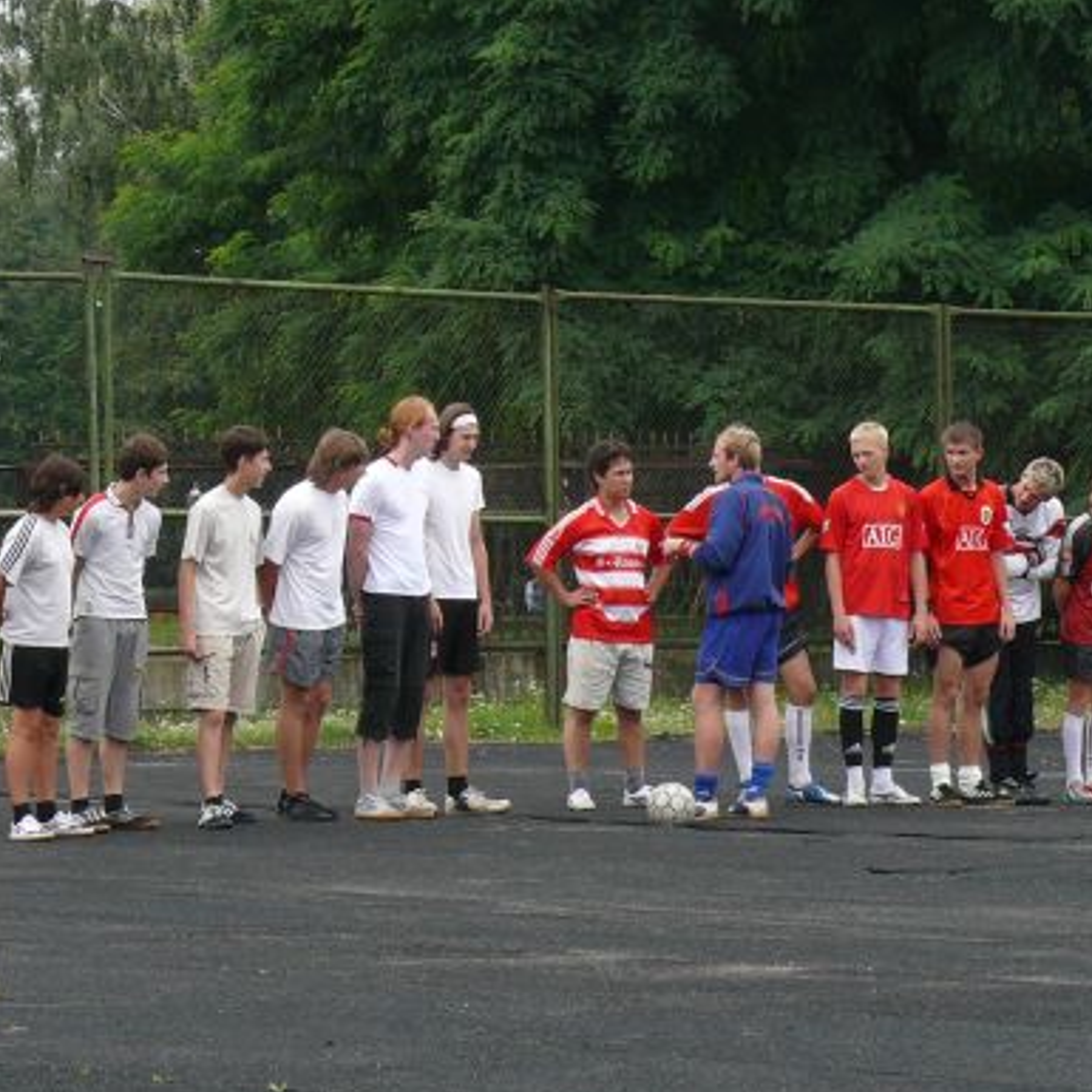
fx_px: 5925
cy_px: 569
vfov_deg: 10.5
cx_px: 644
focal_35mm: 166
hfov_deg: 10.5
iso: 100
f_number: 5
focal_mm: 15.8
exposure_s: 1/200
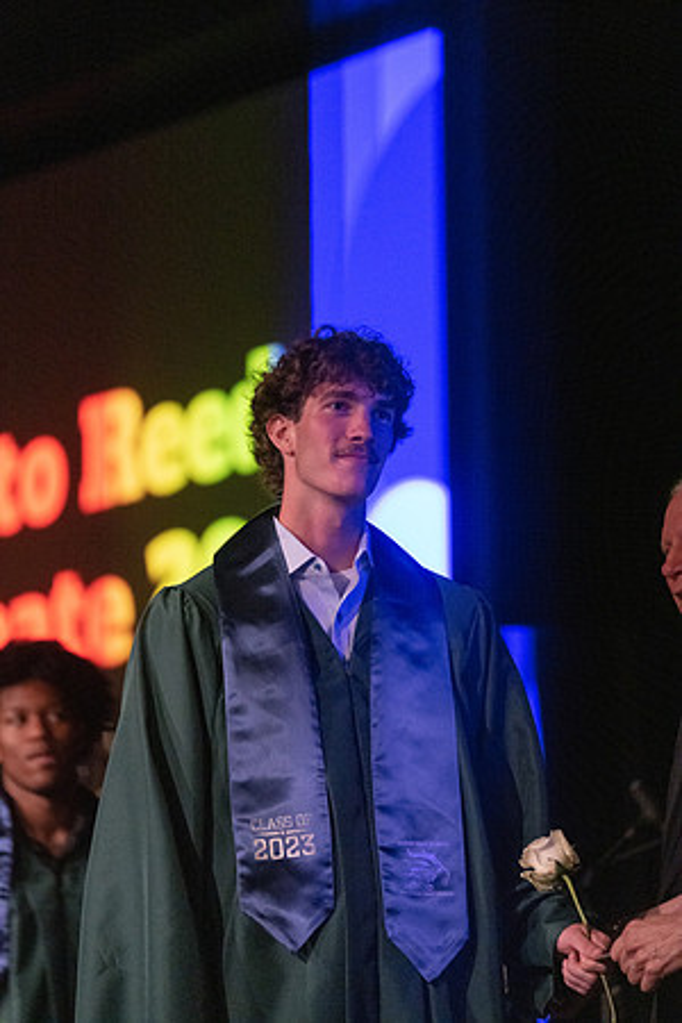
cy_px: 512
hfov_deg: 8.2
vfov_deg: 12.3
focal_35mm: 167
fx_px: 4745
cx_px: 341
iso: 16000
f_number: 2.8
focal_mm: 167
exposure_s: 1/1000
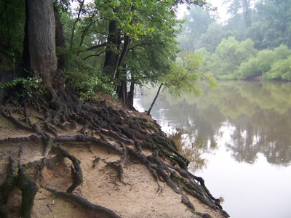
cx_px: 146
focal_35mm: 33
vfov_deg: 42.9
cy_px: 109
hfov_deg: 55.4
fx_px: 277
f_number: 2.8
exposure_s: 1/60
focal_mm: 5.5
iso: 80
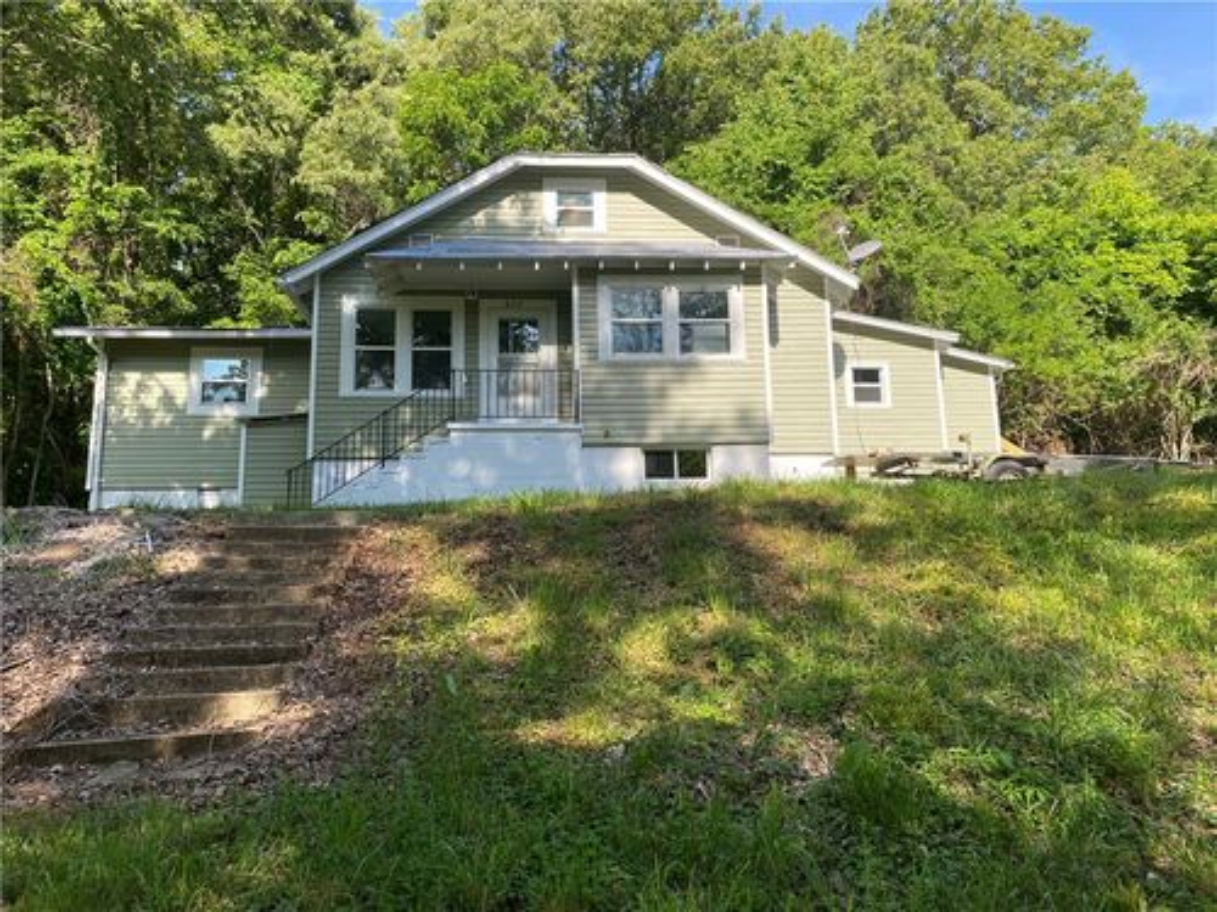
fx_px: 914
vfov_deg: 53.1
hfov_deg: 67.3
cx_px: 608
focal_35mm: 26
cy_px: 456
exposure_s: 1/715
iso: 32
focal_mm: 4.25
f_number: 1.8
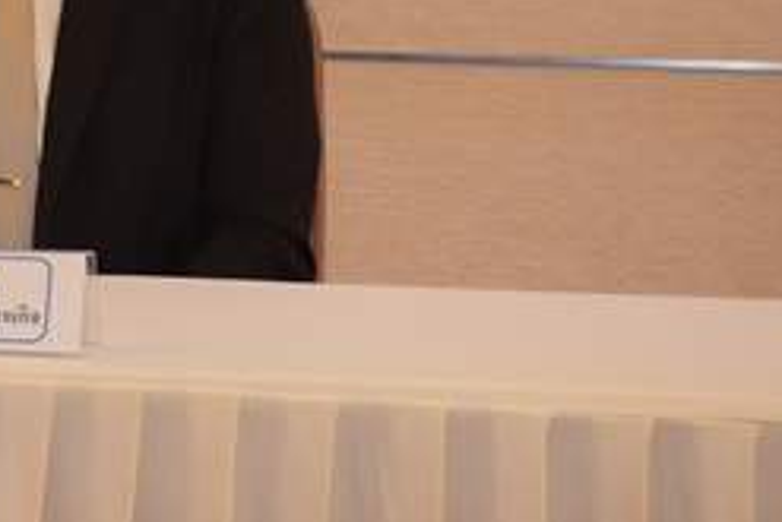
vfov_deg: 5.5
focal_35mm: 250
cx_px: -32
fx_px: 5436
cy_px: -40
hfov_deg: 8.2
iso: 1250
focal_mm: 75
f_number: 7.1
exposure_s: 1/80
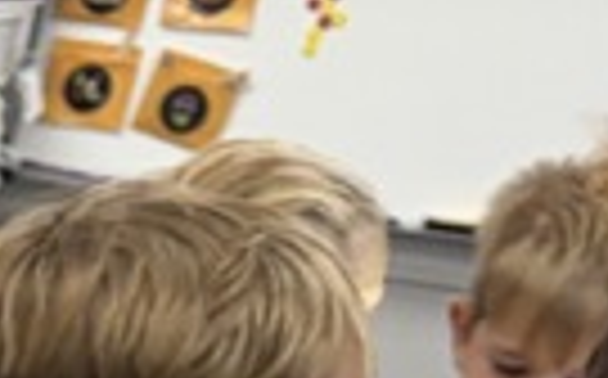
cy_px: 1724
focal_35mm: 209
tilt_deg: -28.6
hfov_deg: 8.5
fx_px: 3459
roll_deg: -5.1
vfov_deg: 5.2
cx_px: -1162
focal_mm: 5.96
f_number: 1.6
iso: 125
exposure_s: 1/60
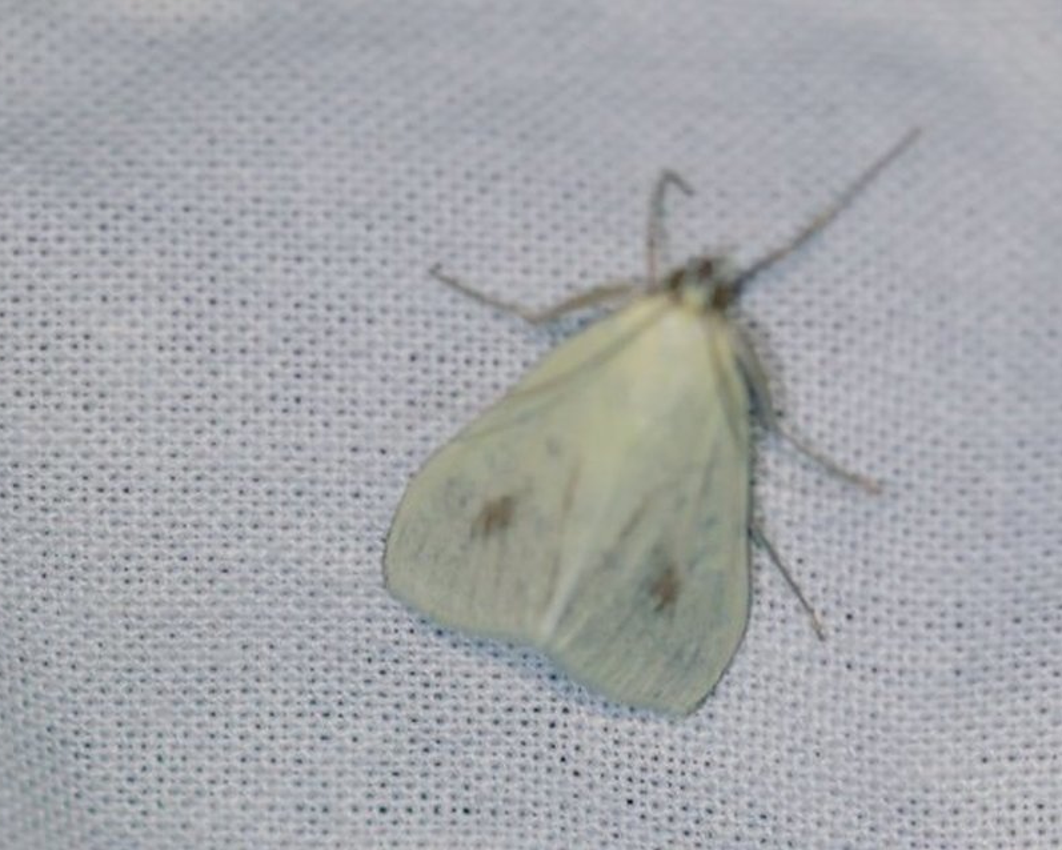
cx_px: 619
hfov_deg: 10.9
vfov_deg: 8.7
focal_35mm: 178
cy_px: 425
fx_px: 5582
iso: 800
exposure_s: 1/160
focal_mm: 105
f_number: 6.3
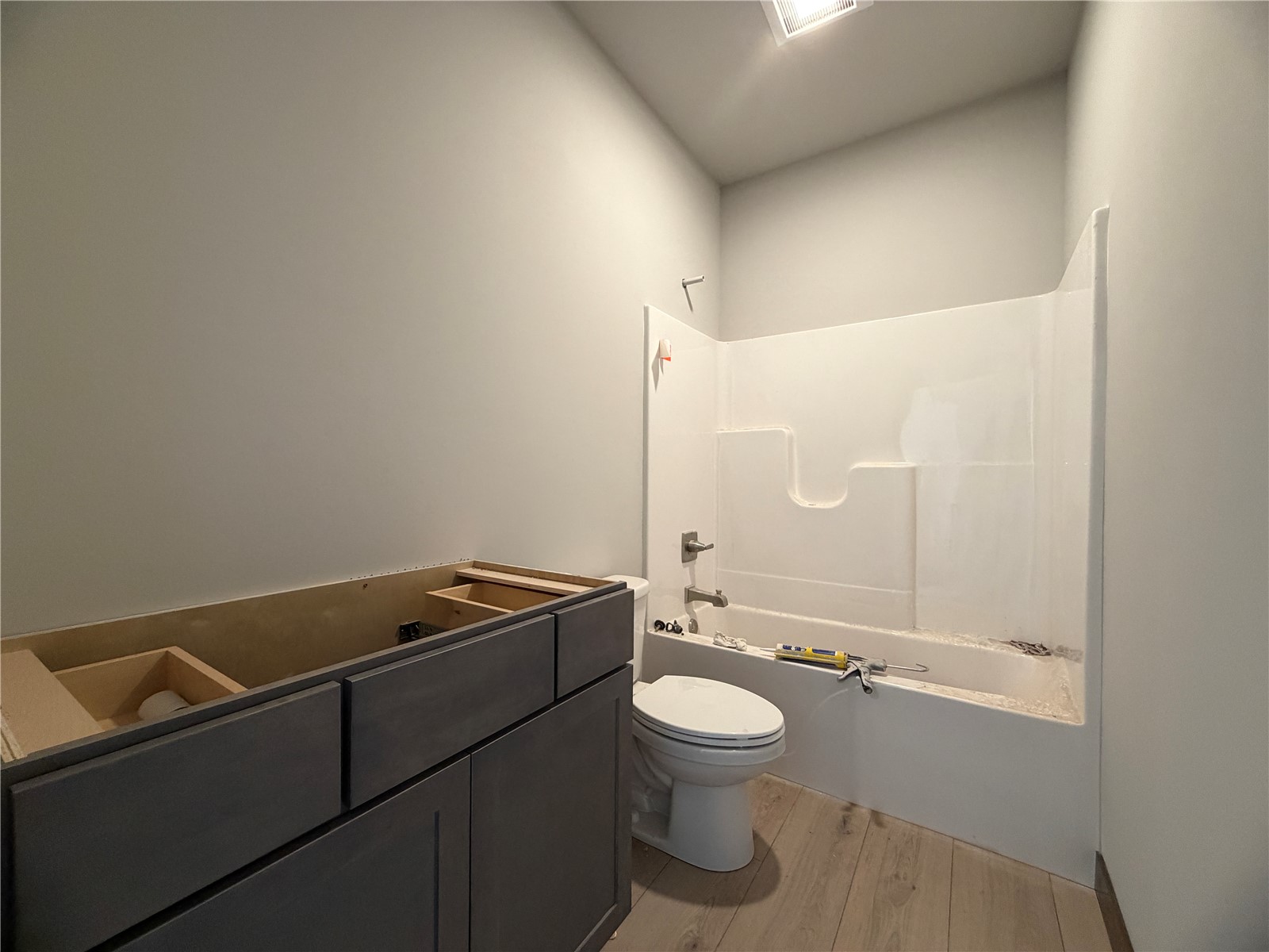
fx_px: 513
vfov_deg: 85.7
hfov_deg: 102.1
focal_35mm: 14
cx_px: 634
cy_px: 476
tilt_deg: -0.2
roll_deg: +0.5
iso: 320
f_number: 2.2
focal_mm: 2.22
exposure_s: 1/60
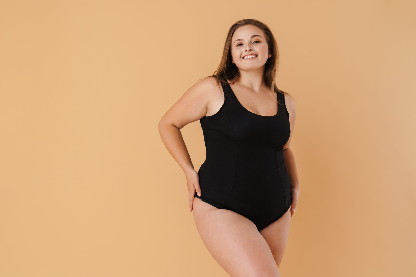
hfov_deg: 45.4
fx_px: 497
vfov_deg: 31.2
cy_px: 138
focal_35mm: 43
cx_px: 208
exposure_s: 1/160
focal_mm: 43
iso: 250
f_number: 5.6
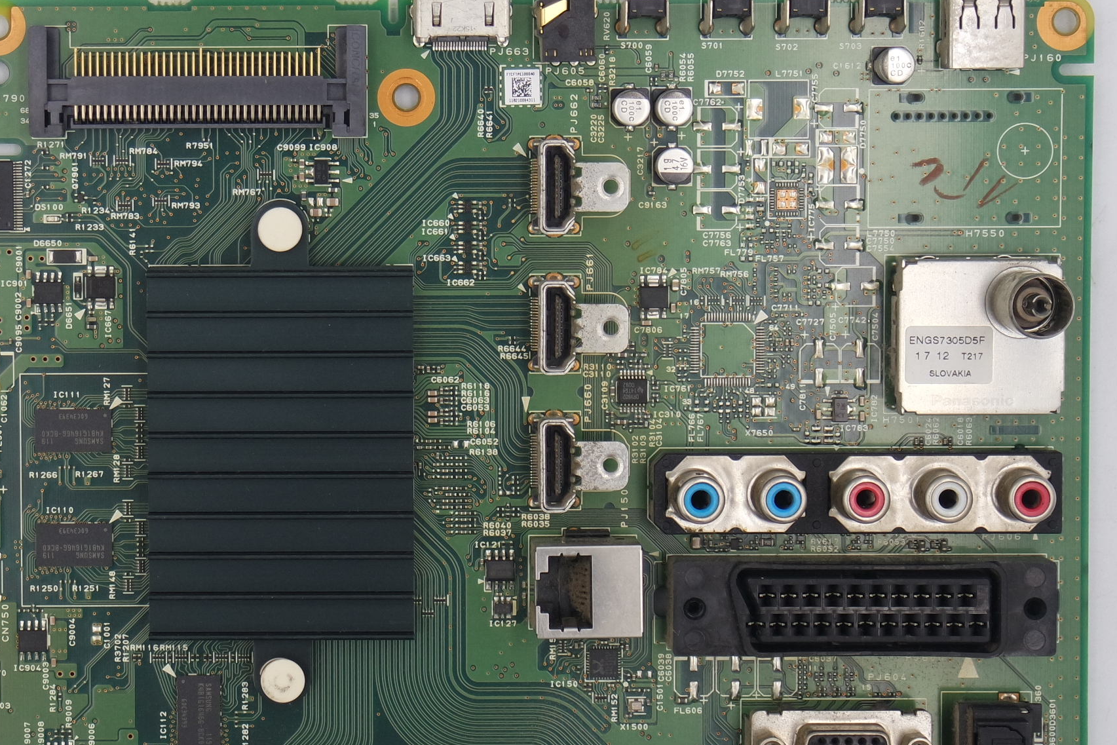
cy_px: 302
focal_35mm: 89
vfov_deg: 15.4
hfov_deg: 22.7
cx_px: 349
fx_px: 2762
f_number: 5
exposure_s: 1/125
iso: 200
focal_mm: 19
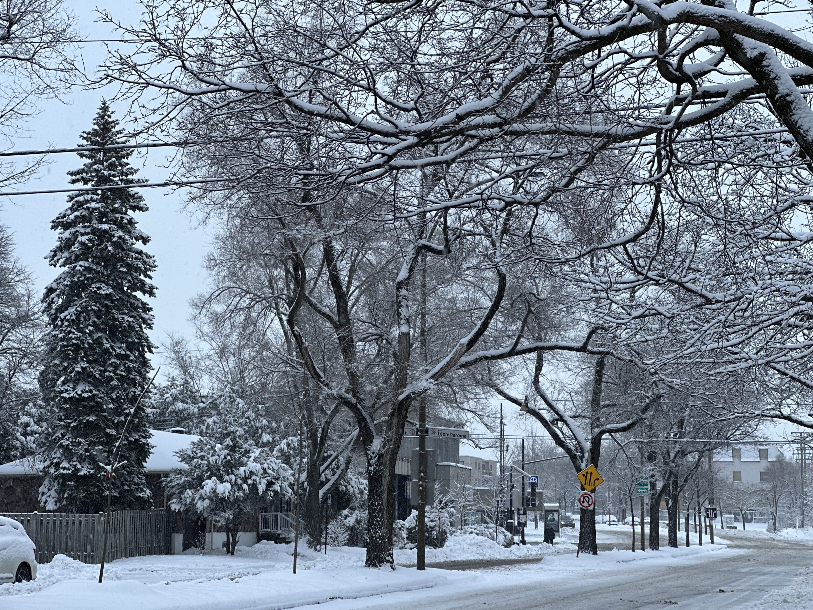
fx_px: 1808
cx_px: 406
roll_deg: -0.2
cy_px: 305
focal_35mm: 77
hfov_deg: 25.3
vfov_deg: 19.1
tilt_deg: +8.1
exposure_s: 1/157
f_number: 2.8
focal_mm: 9
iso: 25
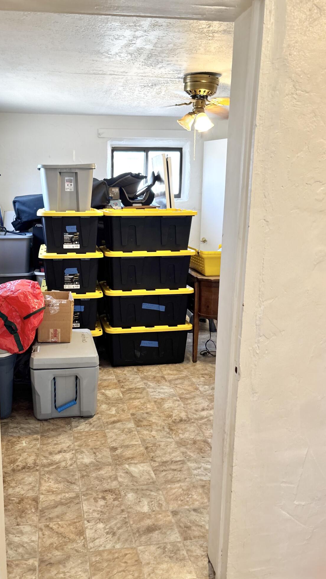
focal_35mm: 29
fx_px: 446
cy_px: 284
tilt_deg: -10.3
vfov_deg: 66.1
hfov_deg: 39.8
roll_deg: +1.7
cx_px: 112
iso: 125
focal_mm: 5.96
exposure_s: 1/60
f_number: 1.6
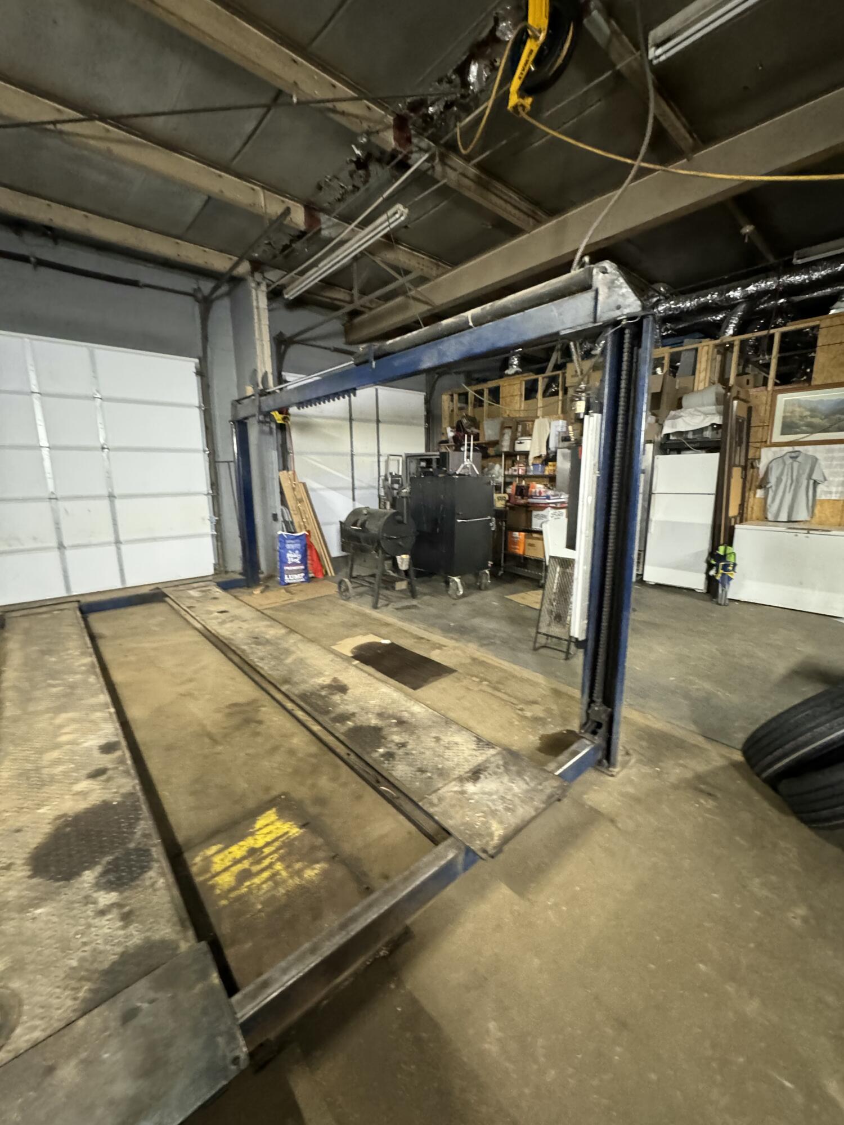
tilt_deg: -6.9
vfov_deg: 102.1
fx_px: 455
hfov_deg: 85.7
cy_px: 562
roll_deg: -2.7
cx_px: 422
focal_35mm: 14
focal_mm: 2.22
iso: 1000
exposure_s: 1/40
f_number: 2.2
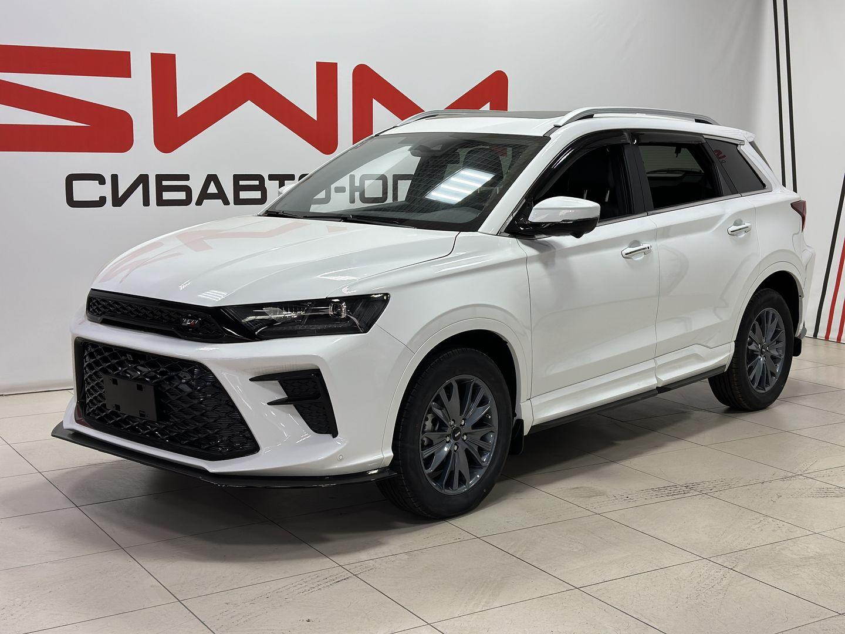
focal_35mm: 48
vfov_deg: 30.3
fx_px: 1172
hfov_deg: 39.7
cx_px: 422
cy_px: 317
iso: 80
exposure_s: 1/141
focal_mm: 6.86
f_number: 1.78
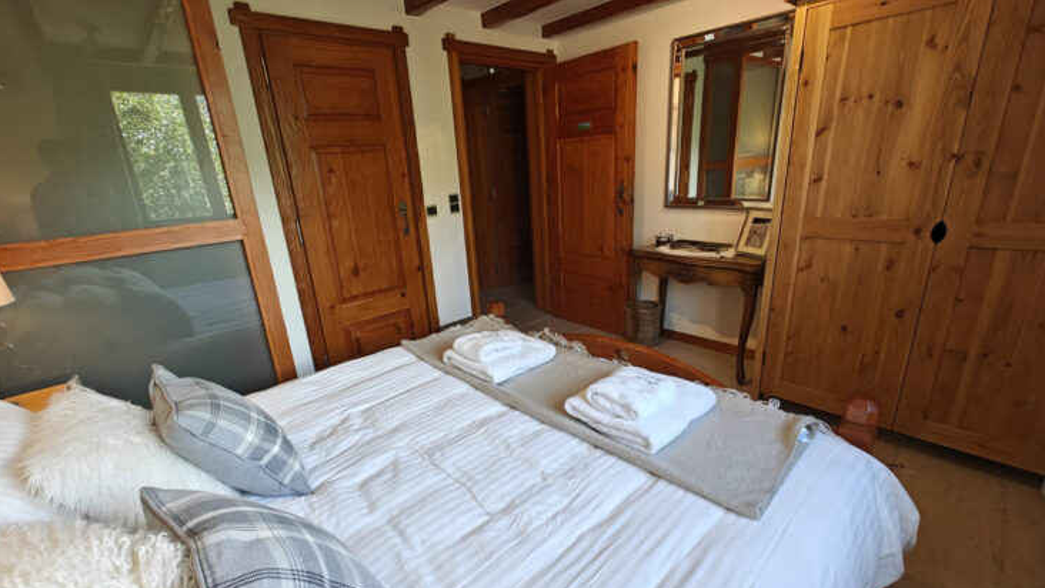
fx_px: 443
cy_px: 320
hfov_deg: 99.3
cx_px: 510
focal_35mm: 16
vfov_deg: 67.0
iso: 200
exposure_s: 1/50
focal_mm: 2.59
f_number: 2.2
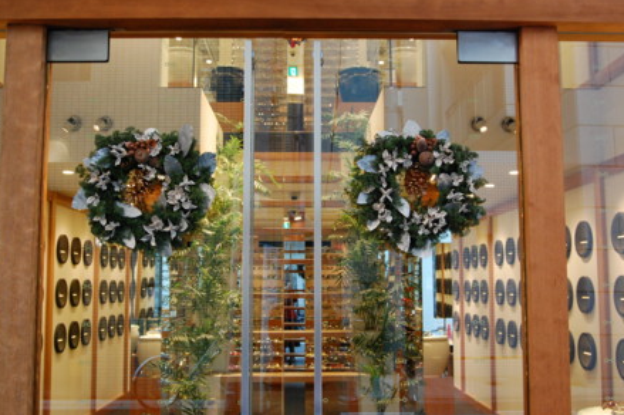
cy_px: 204
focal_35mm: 40
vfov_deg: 33.4
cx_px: 310
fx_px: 693
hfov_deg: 48.5
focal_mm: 26
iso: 1600
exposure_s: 1/40
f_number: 8
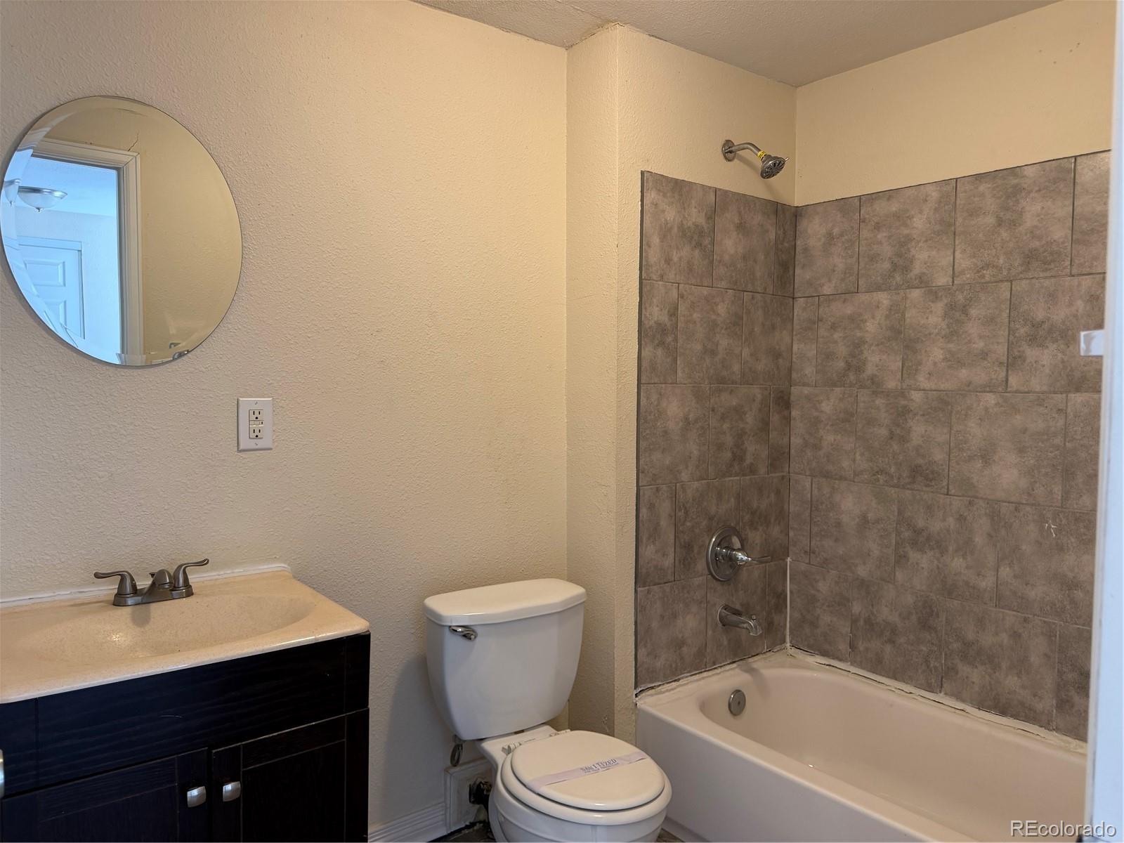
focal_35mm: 24
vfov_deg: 56.8
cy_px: 422
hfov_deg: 71.6
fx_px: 779
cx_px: 562
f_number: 1.78
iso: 200
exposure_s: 1/121
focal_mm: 6.76
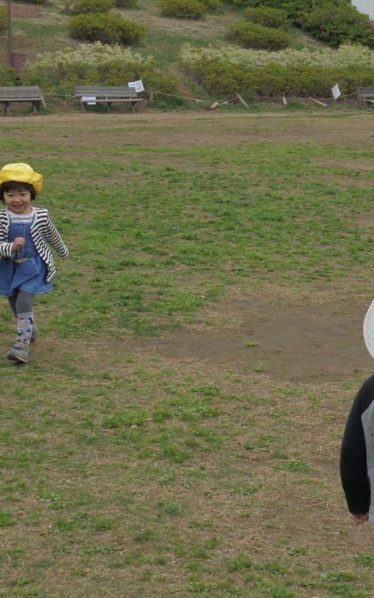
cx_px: 267
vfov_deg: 23.8
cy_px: 280
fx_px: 1419
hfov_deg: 15.0
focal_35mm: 87
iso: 100
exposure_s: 1/400
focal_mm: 10.1
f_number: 5.2
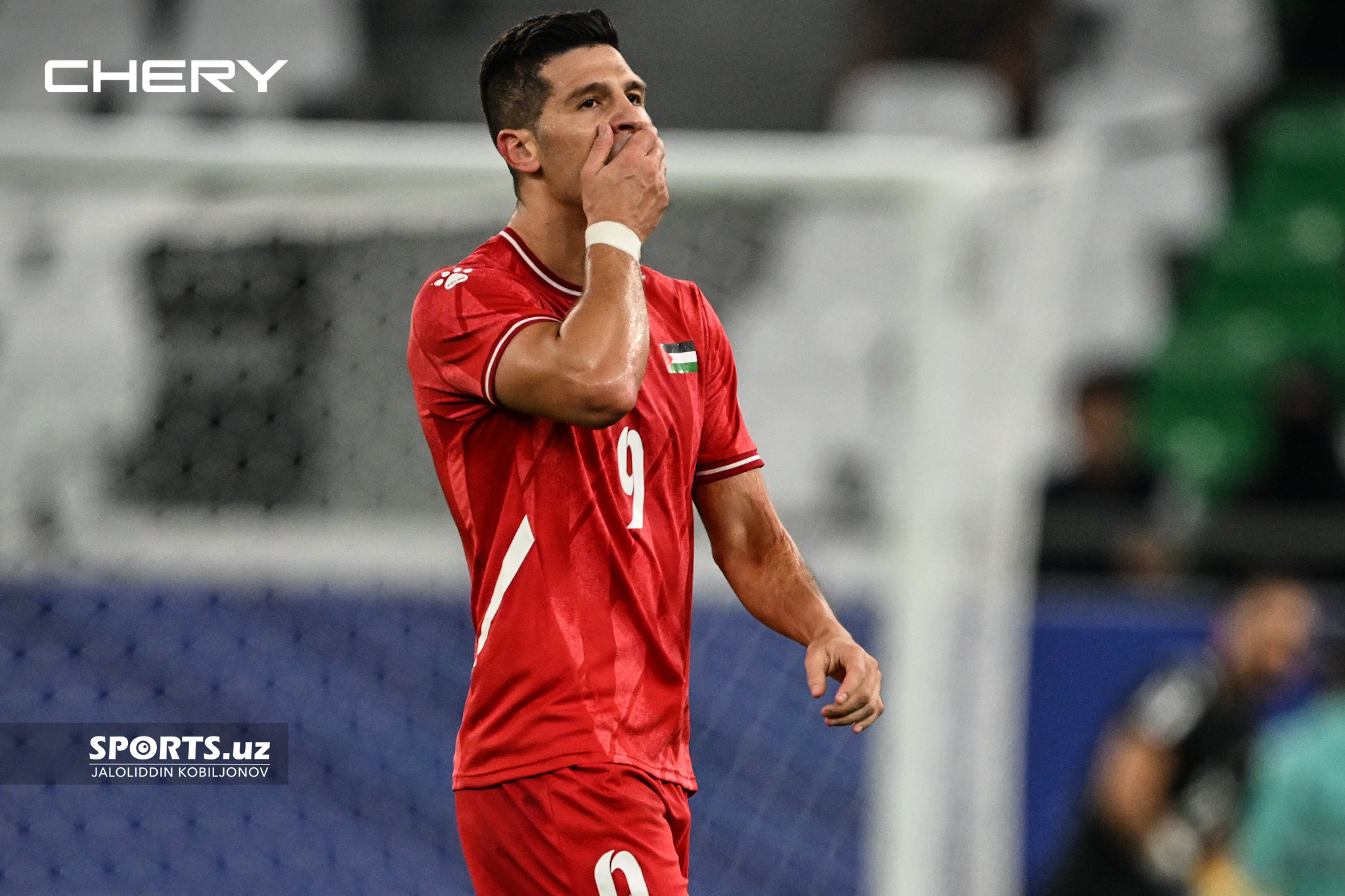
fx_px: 22413
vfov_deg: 2.3
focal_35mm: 600
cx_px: 672
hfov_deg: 3.4
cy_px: 448
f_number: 4
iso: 2800
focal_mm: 600
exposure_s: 1/2000
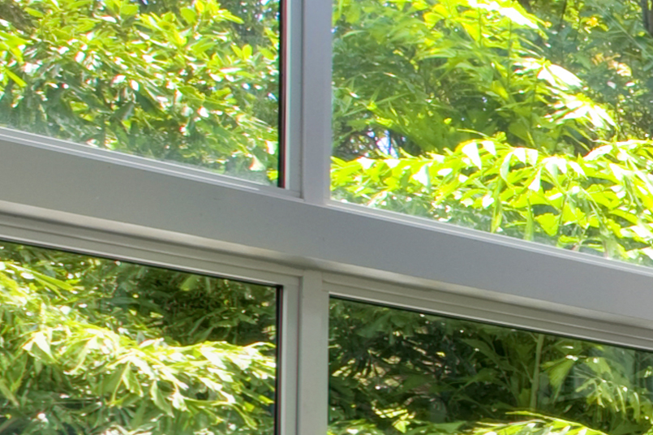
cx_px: 1660
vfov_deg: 16.6
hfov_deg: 14.2
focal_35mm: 74
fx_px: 1342
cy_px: 664
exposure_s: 1/60
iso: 200
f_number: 16
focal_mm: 14
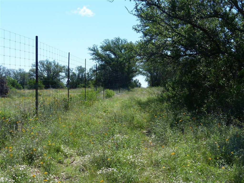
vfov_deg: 29.7
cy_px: 92
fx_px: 345
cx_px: 122
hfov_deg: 38.9
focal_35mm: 49
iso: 100
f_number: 4
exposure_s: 1/640
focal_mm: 8.7
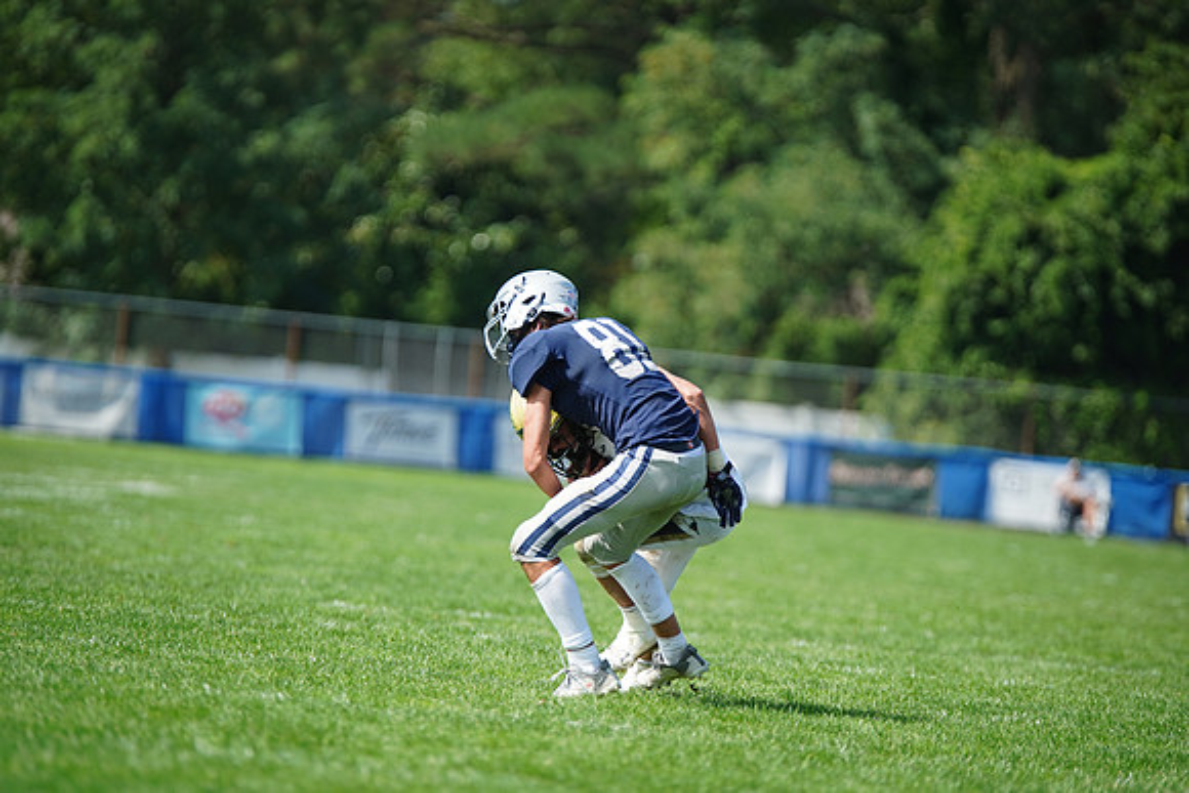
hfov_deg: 8.3
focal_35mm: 247
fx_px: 8159
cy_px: 396
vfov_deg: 5.6
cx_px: 594
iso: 400
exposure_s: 1/3200
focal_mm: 247
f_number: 2.8
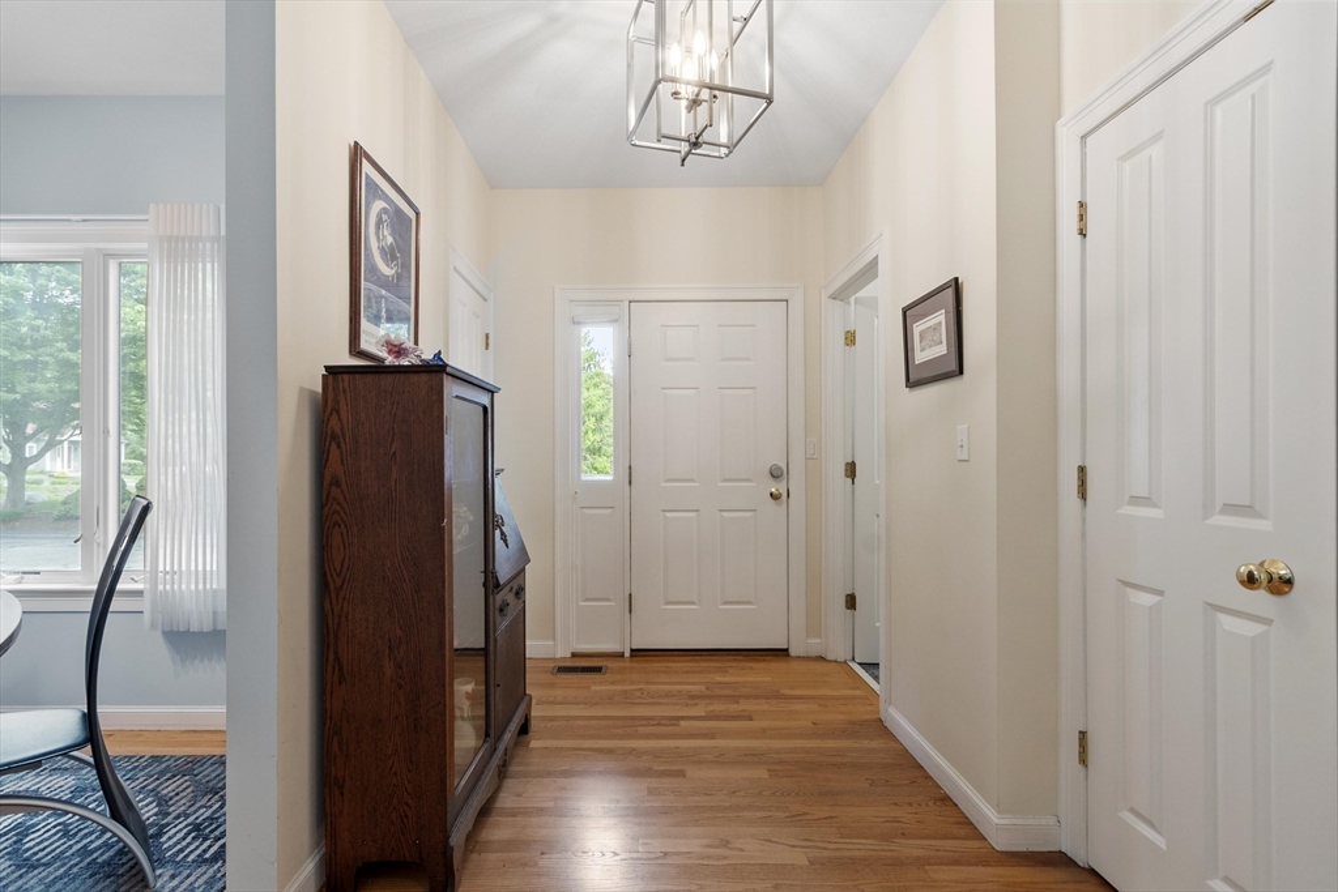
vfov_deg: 77.3
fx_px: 558
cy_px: 446
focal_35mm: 15
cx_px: 669
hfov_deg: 100.4
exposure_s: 1/1.67
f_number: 8
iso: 320
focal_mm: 10
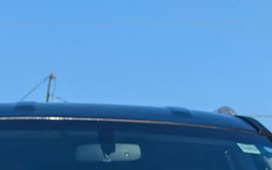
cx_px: 94
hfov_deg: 12.3
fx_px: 1261
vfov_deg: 7.5
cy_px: 307
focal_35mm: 170
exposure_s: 1/3802
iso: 43
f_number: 1.85
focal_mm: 6.81
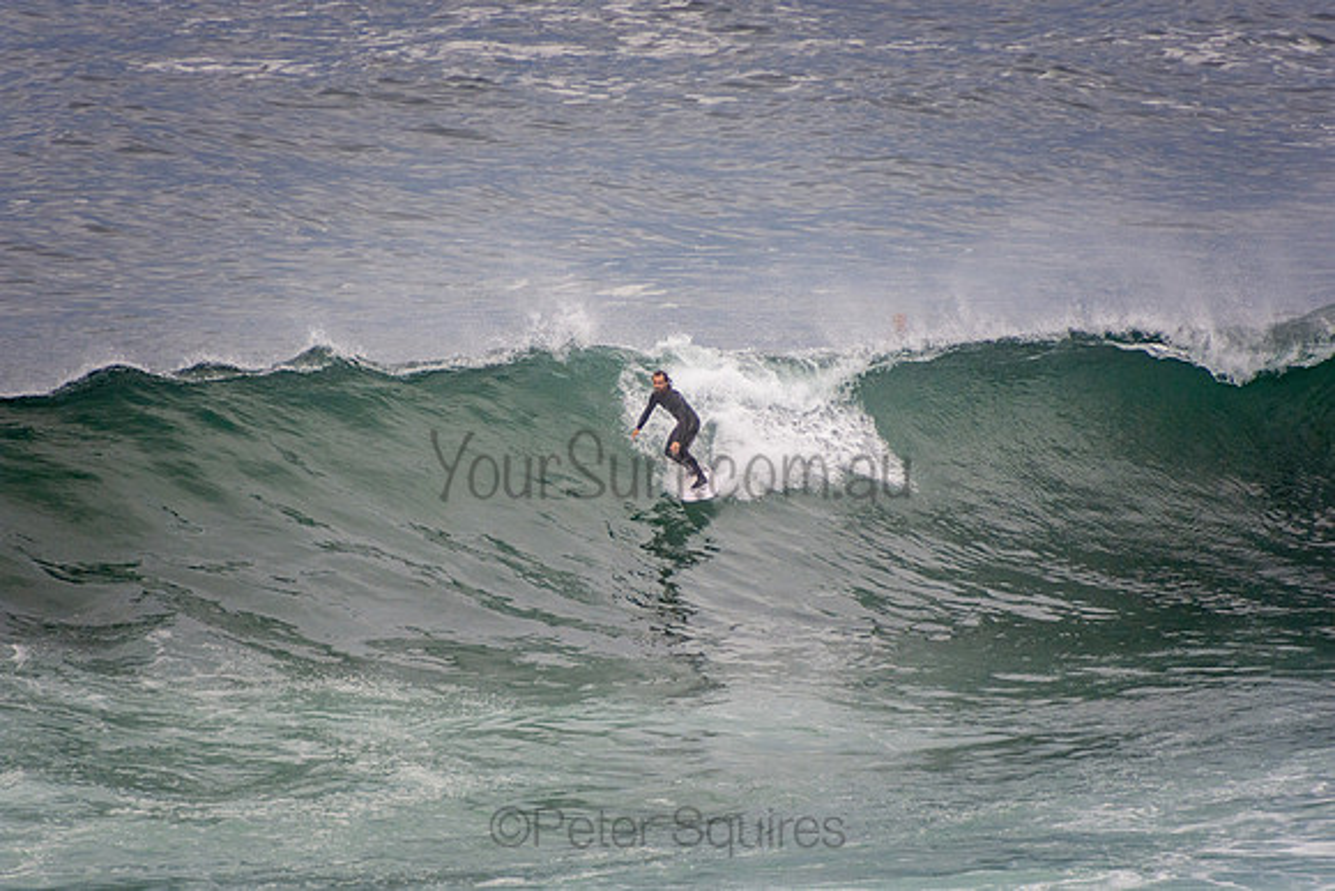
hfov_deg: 3.4
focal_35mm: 600
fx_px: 22254
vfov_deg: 2.3
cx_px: 668
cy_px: 446
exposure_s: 1/800
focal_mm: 400
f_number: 5.6
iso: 640
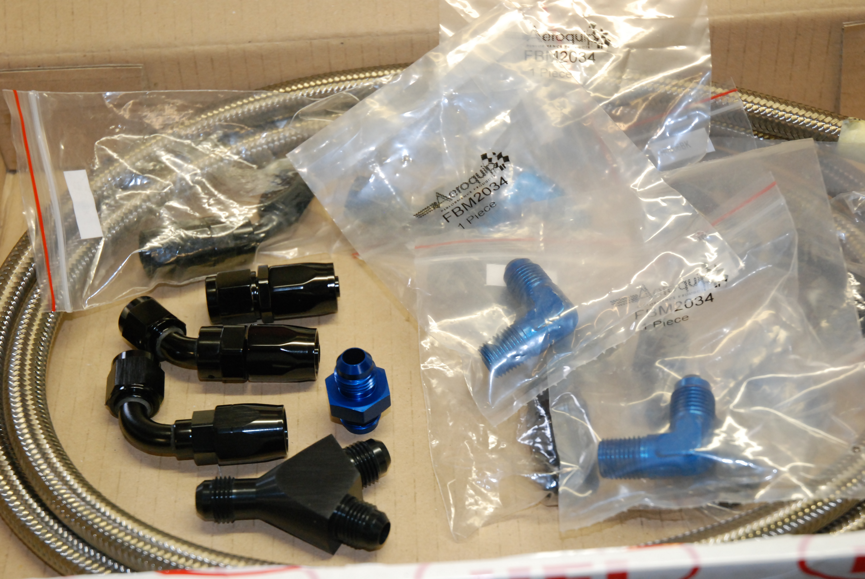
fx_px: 1660
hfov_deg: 29.2
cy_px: 290
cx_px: 432
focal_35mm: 69
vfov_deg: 19.8
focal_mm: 46
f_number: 5
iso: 800
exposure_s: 1/60
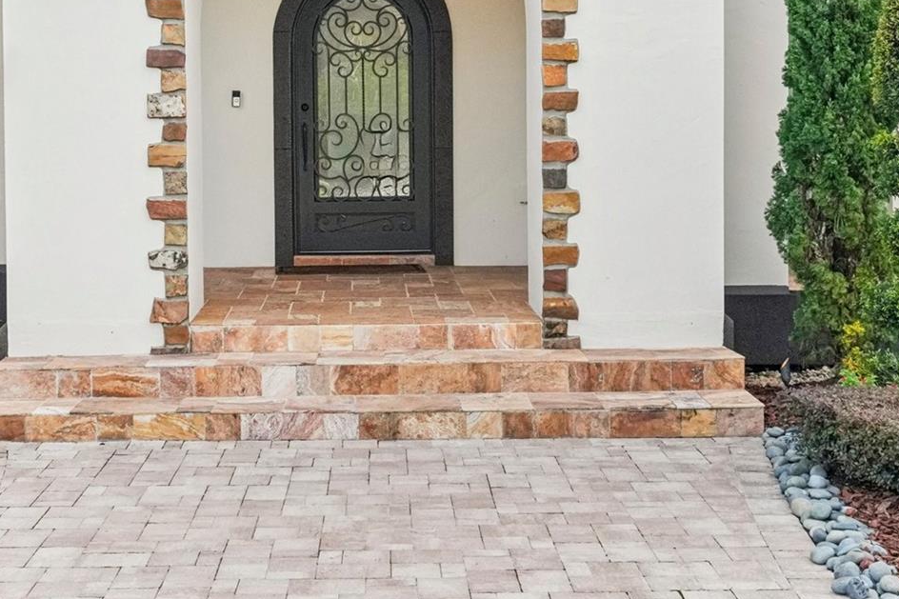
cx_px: 379
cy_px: 165
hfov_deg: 32.8
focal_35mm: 61
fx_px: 1523
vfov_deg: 22.1
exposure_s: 1/500
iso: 800
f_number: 8
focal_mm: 24
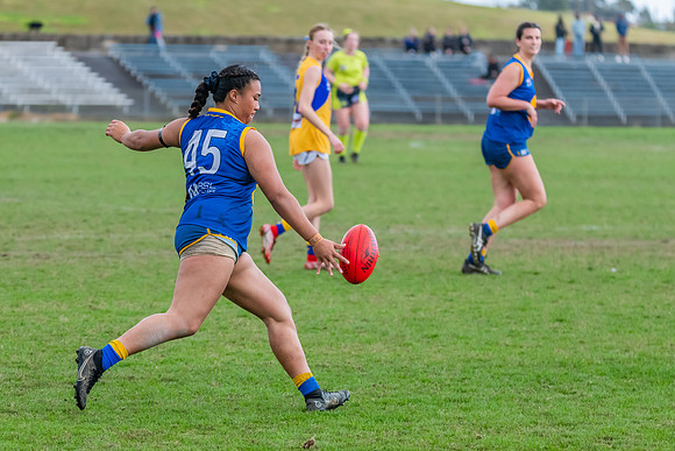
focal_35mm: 244
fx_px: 4567
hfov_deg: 8.5
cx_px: 300
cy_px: 229
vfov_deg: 5.6
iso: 2000
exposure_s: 1/1600
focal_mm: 200
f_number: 5.3
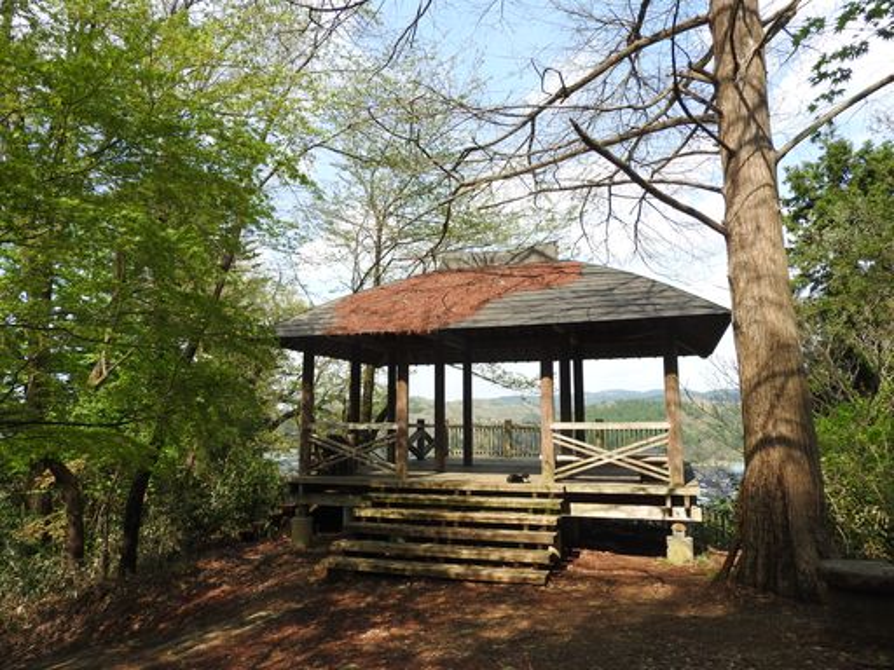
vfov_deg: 56.8
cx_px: 447
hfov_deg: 71.6
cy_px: 335
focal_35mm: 24
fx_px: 620
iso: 100
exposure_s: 1/640
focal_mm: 4.3
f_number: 3.3
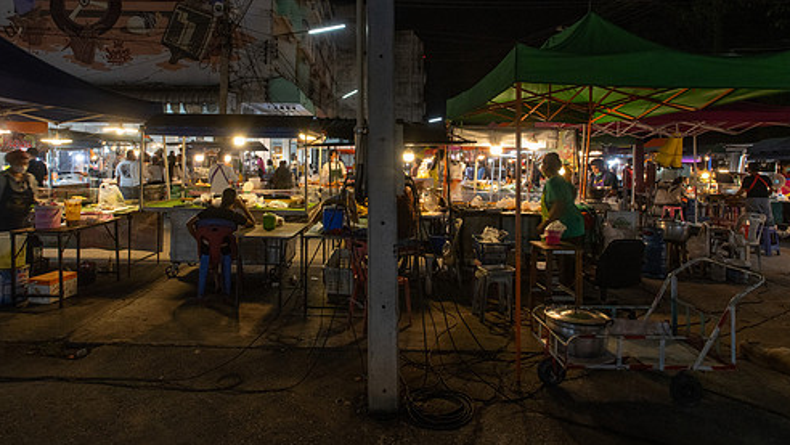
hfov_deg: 83.7
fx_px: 440
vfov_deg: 53.1
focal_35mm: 21
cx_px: 373
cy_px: 168
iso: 1600
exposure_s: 1/15
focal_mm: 17
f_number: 11
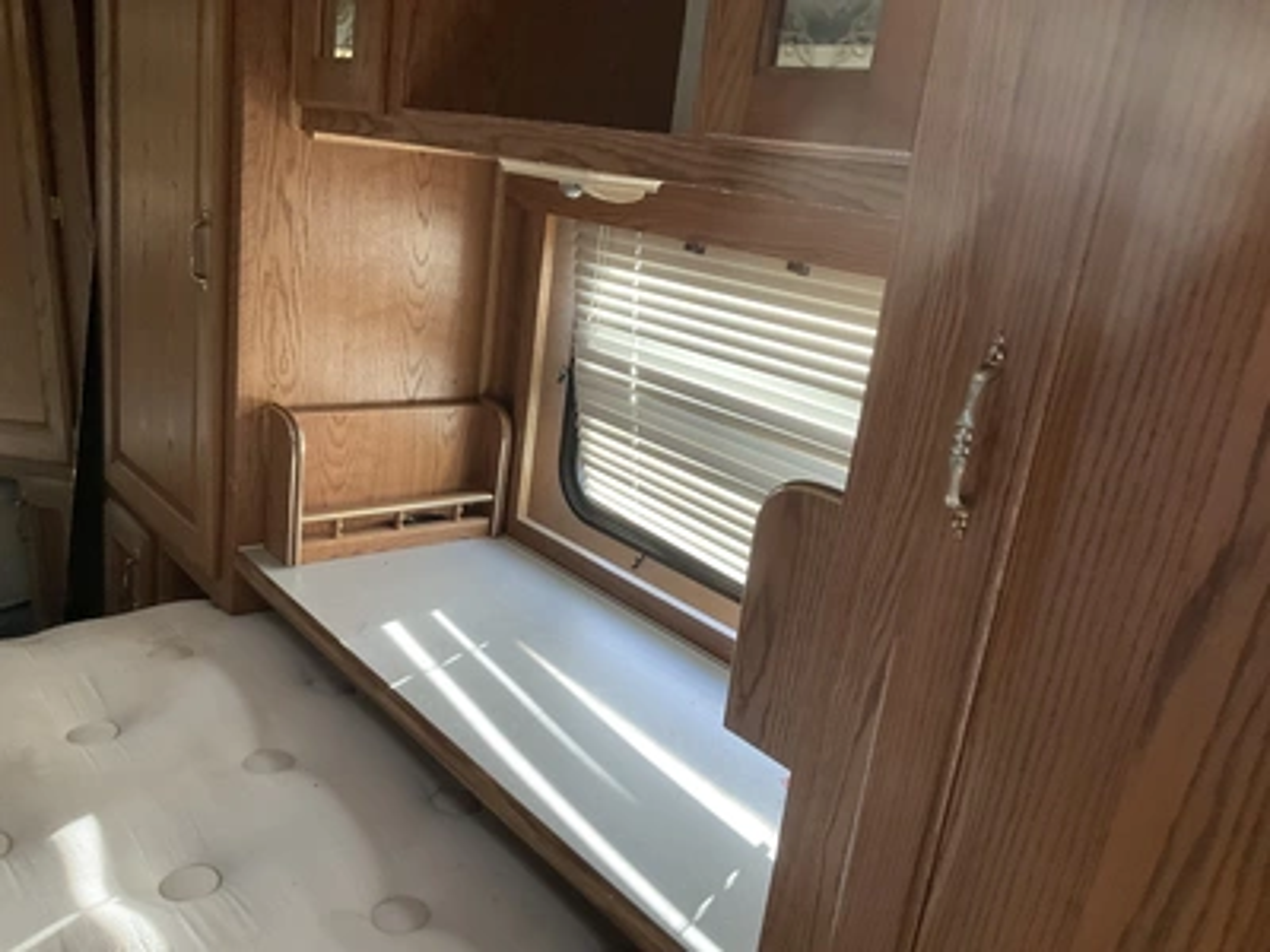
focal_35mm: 29
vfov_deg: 48.2
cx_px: 635
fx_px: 1064
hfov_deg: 61.7
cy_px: 476
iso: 64
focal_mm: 3
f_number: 1.8
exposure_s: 1/80
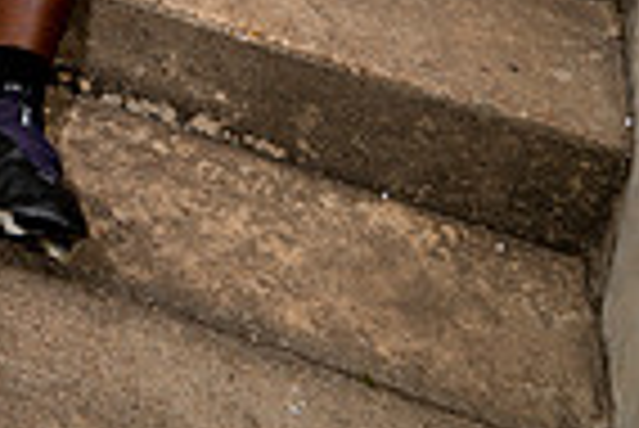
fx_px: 1688
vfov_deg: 12.2
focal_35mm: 95
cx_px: -32
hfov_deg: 20.6
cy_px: -518
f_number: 8
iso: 100
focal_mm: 30
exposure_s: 1/250
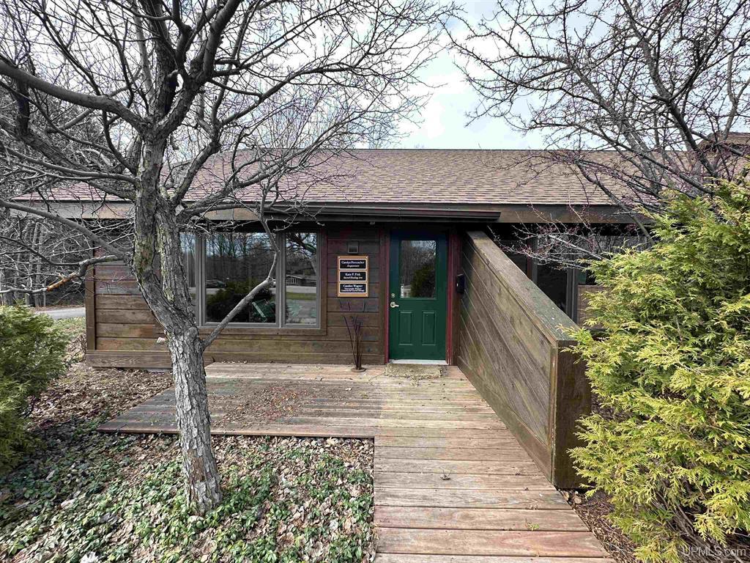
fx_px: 303
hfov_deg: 102.1
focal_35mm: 14
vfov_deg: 85.7
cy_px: 282
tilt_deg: -2.1
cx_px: 375
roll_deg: -1.5
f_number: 2.2
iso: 40
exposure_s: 1/344
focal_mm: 2.22
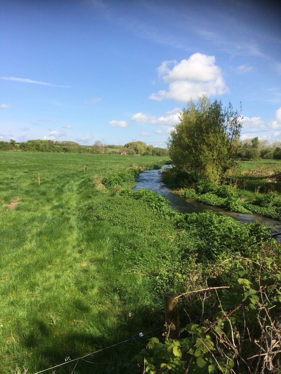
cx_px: 140
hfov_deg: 48.2
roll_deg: -1.0
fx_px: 314
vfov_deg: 61.7
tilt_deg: -8.8
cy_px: 187
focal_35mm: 29
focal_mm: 4.15
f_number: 2.2
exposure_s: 1/1866
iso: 32
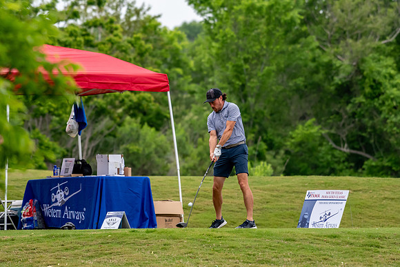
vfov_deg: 3.2
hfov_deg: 4.7
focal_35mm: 435
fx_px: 4834
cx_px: 200
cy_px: 134
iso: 1400
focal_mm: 290
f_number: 5.6
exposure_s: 1/2000
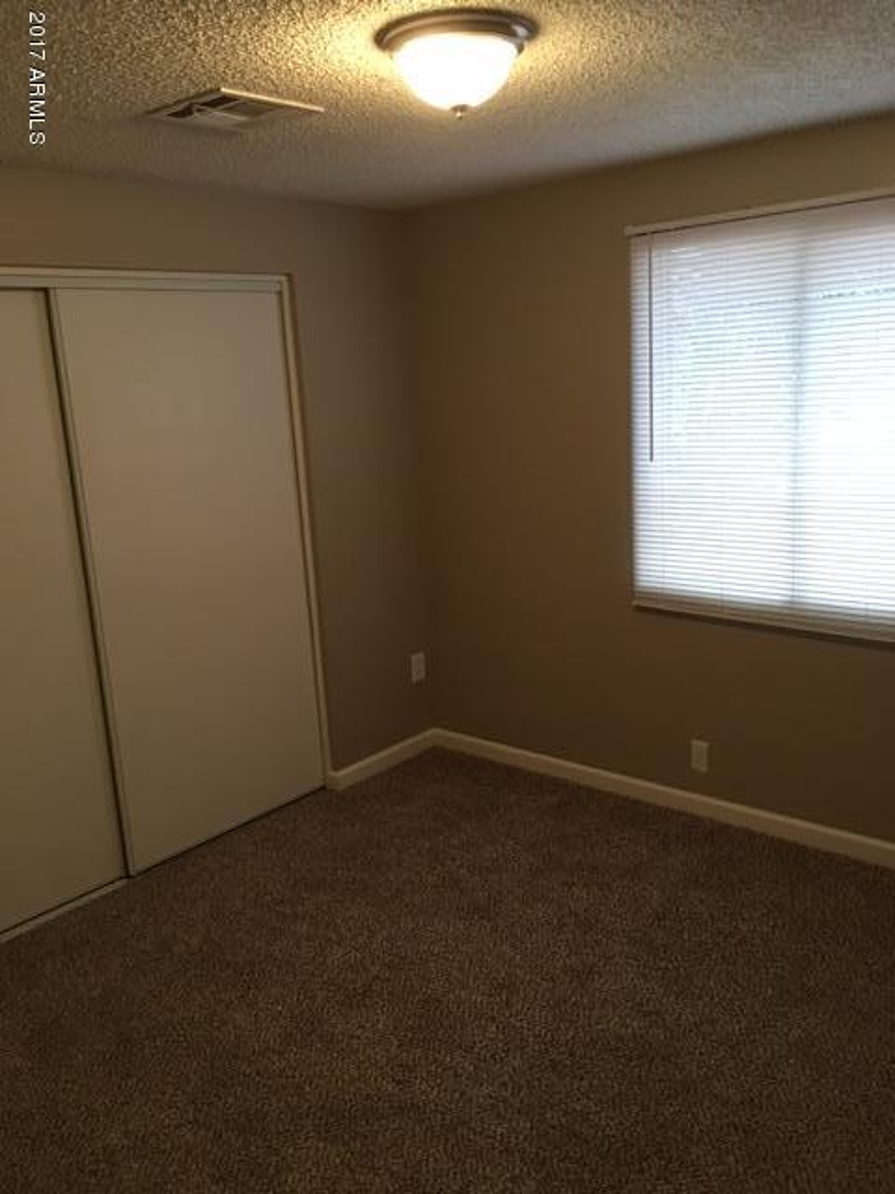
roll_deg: +3.3
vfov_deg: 61.7
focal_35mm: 29
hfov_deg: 48.2
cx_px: 448
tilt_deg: -11.3
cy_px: 597
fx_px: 1000
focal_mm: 4.15
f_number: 2.2
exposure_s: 1/10
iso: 80
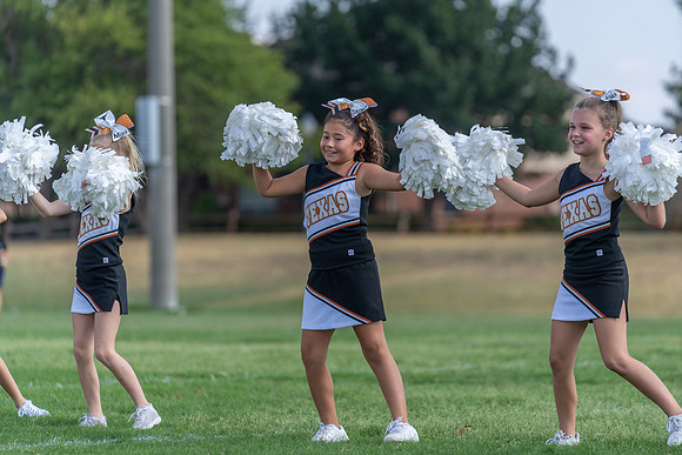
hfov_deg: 10.3
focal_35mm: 200
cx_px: 341
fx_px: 3790
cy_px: 228
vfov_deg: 6.9
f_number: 3.5
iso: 125
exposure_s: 1/1000
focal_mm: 200
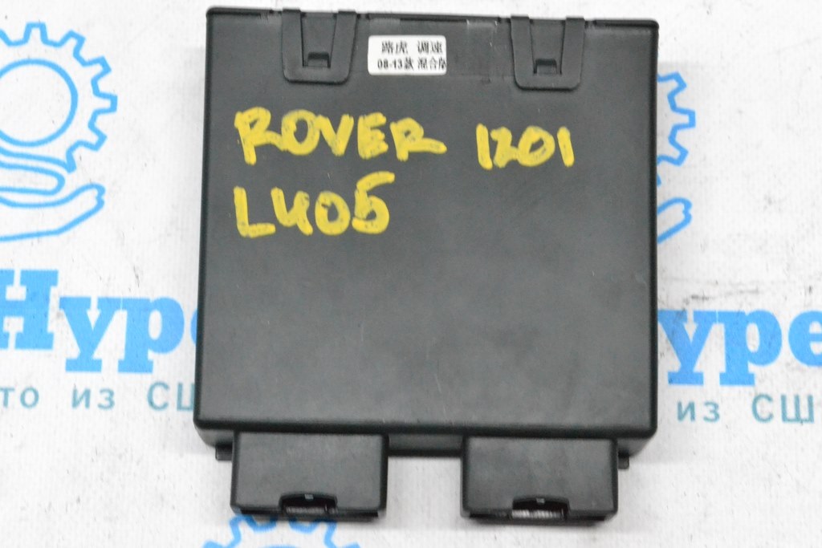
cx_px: 411
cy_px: 274
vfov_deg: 16.6
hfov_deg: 24.6
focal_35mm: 82
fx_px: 1884
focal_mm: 55
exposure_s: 1/160
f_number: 11
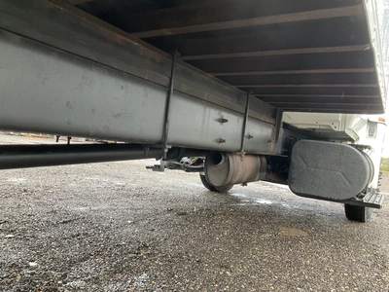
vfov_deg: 48.2
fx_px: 326
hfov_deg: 61.7
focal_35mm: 29
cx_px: 194
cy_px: 146
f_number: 1.8
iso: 64
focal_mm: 3
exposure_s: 1/122
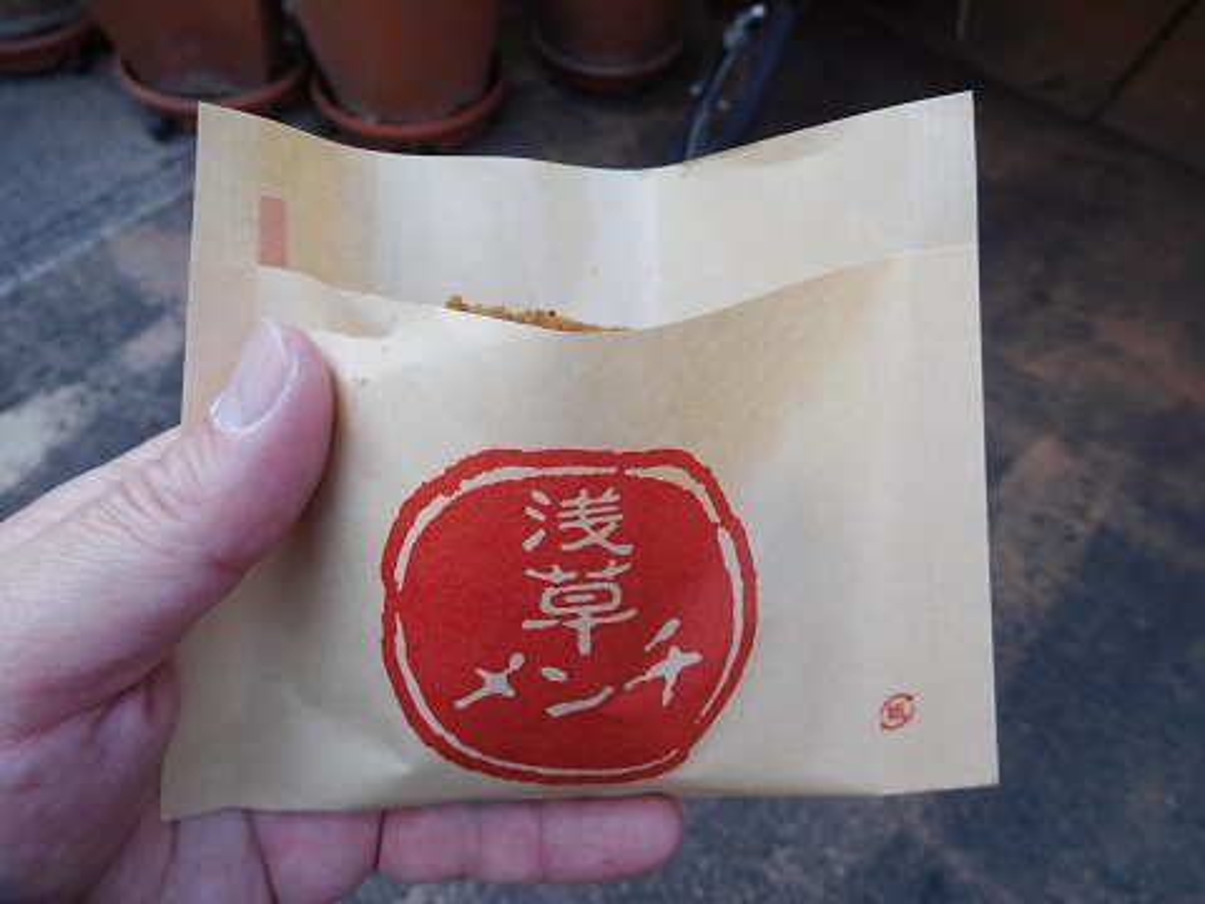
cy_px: 452
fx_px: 870
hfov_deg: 69.4
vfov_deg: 54.9
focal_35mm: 25
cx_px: 602
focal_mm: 4.5
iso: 125
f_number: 3.4
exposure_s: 1/125
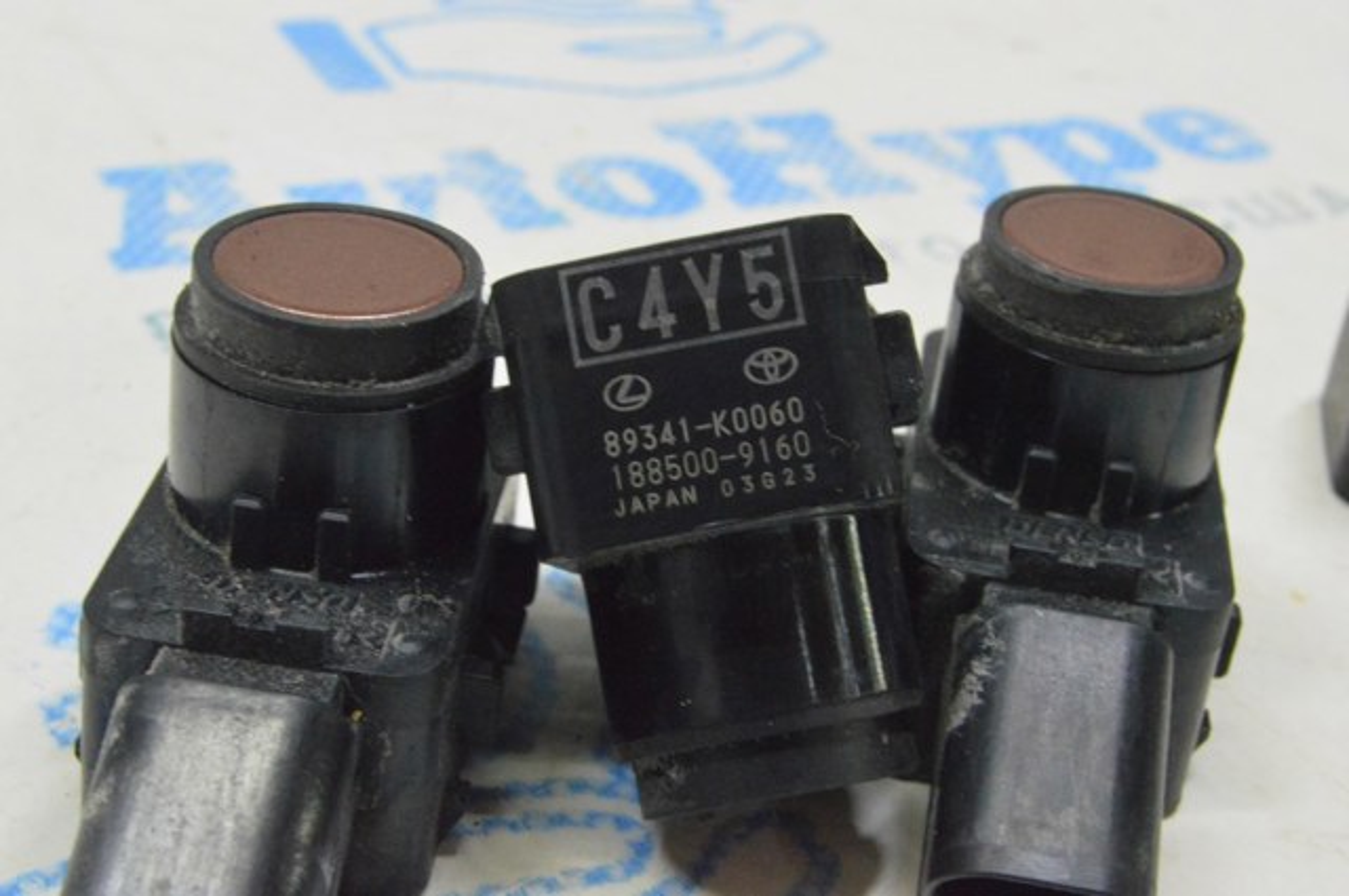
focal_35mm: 69
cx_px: 674
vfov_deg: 19.7
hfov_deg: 29.3
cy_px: 448
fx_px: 2582
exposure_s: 1/15
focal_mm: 46
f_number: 20
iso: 6400
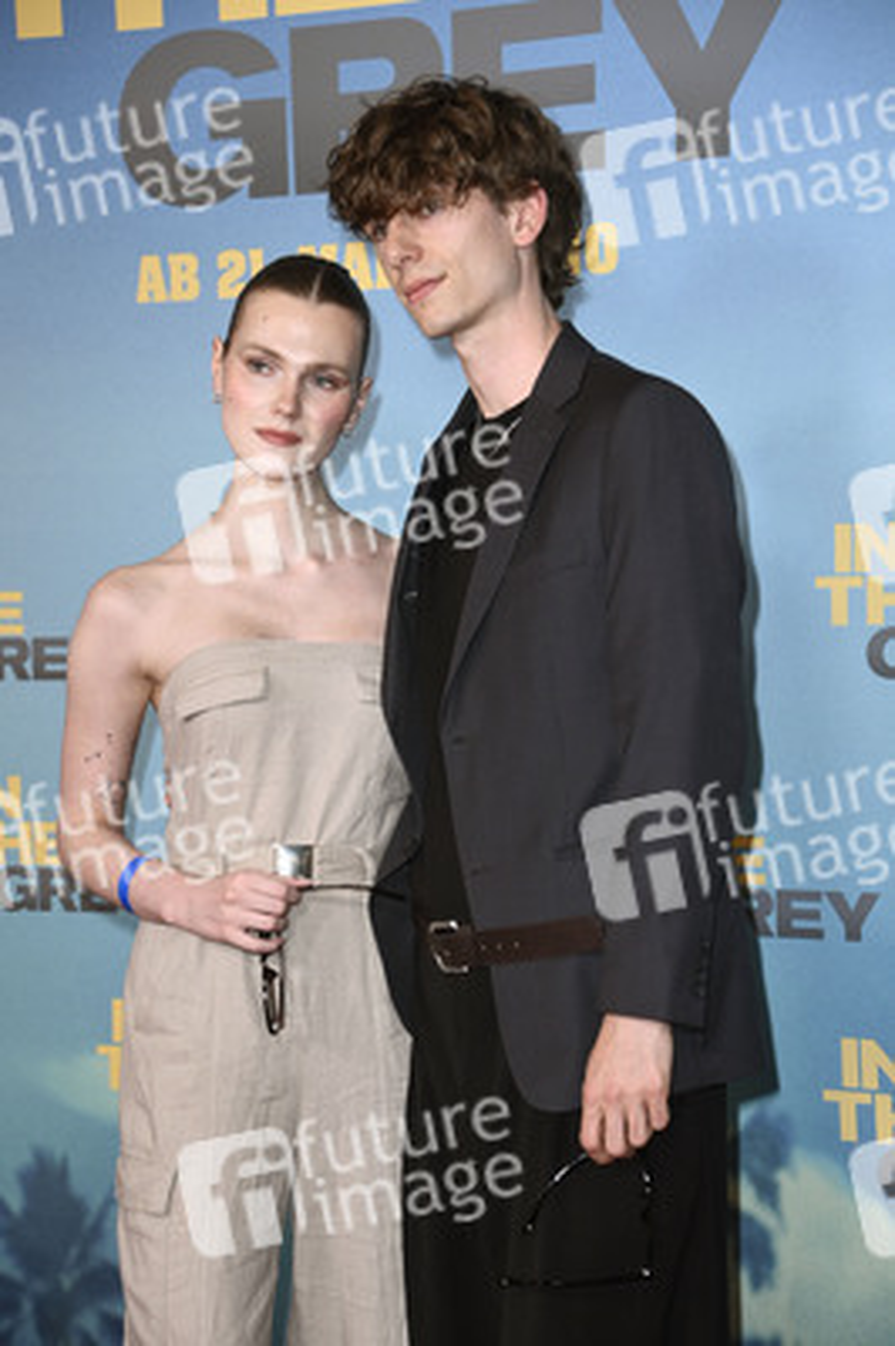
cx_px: 448
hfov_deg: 13.7
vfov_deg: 20.4
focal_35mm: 100
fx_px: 3735
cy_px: 673
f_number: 5.6
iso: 1250
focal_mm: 100
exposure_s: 1/250
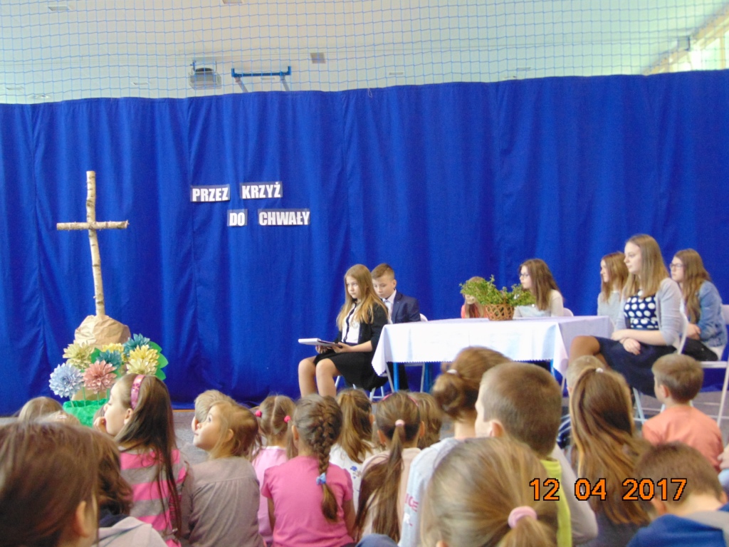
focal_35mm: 42
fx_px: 885
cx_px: 364
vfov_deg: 34.3
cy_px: 274
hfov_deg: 44.8
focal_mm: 7.6
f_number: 3.3
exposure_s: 1/13
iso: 400
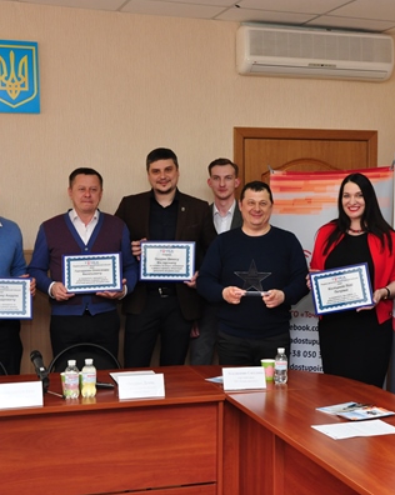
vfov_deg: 29.6
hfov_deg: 23.7
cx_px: 275
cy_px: 247
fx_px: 937
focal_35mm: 64
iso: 800
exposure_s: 1/60
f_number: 8
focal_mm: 30
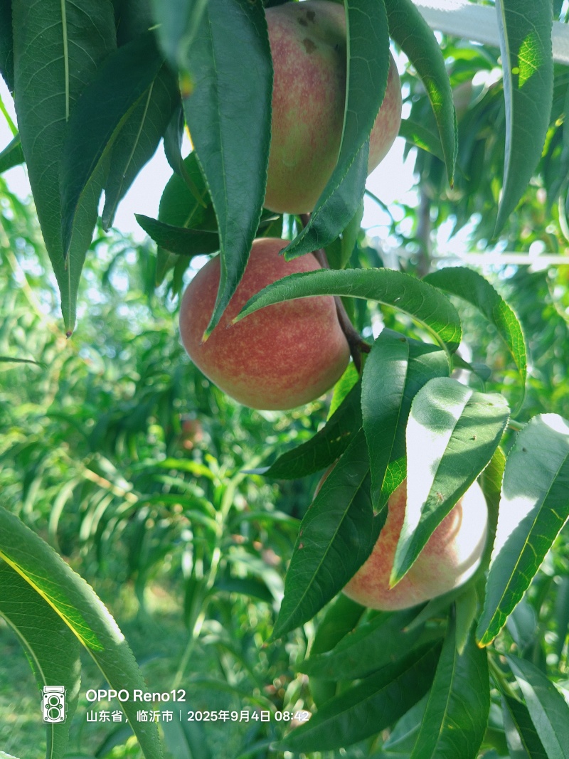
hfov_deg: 53.1
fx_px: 570
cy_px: 380
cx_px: 284
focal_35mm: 26
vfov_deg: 67.3
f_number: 1.8
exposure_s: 1/243
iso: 80
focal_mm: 4.84
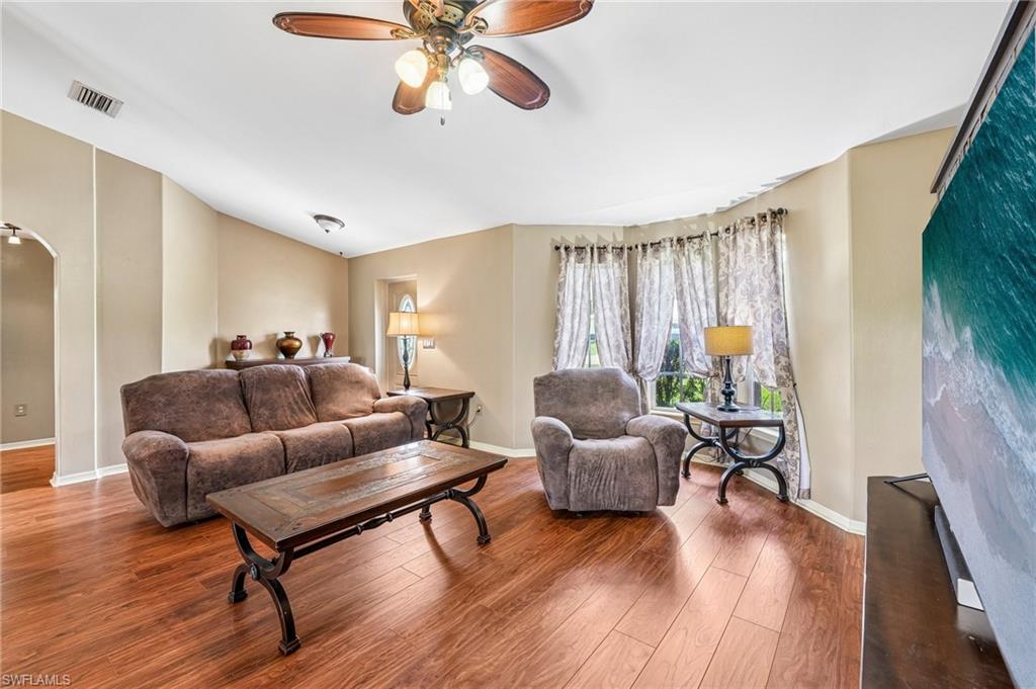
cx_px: 518
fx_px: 403
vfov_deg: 81.1
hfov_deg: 104.3
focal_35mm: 14
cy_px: 344
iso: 400
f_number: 8
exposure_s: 1/5
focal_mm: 14
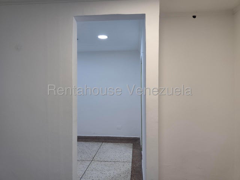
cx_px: 120
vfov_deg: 58.9
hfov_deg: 73.9
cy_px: 90
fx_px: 159
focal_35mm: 23
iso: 400
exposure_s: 1/80.4
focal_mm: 6.19
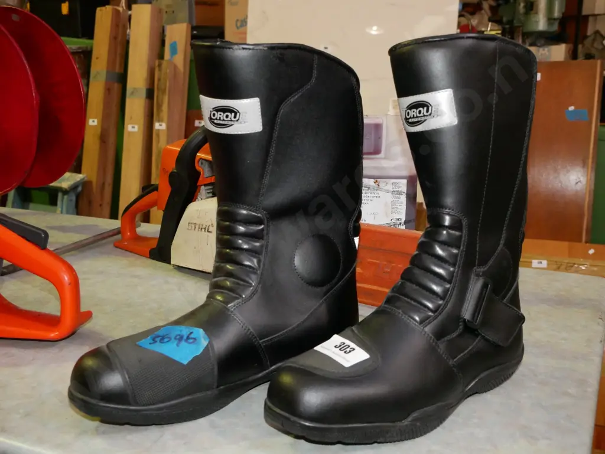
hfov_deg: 51.3
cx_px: 302
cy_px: 227
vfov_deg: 39.7
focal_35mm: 36
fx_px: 629
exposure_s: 1/125
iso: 3200
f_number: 5.6
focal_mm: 18
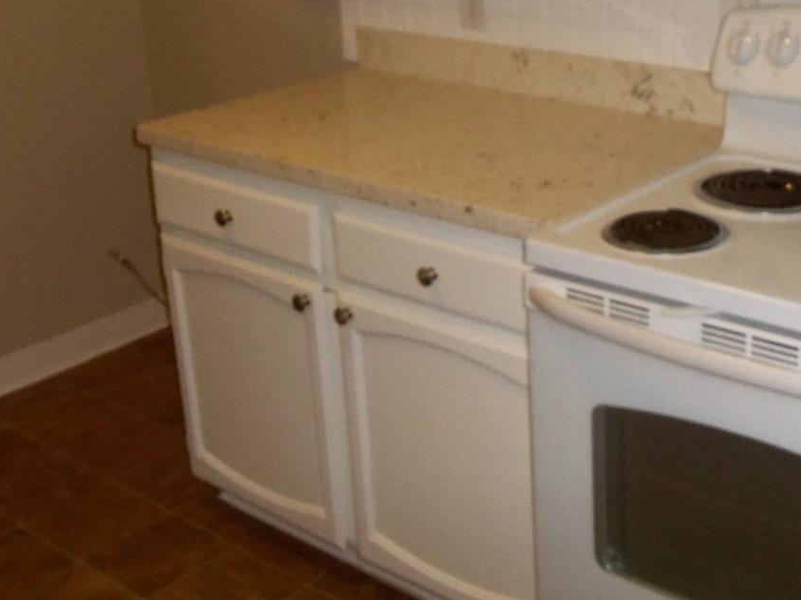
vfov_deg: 28.9
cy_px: 195
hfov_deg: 37.7
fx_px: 1156
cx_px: 553
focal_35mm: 50
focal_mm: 5.1
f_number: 3.3
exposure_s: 1/60
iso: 200
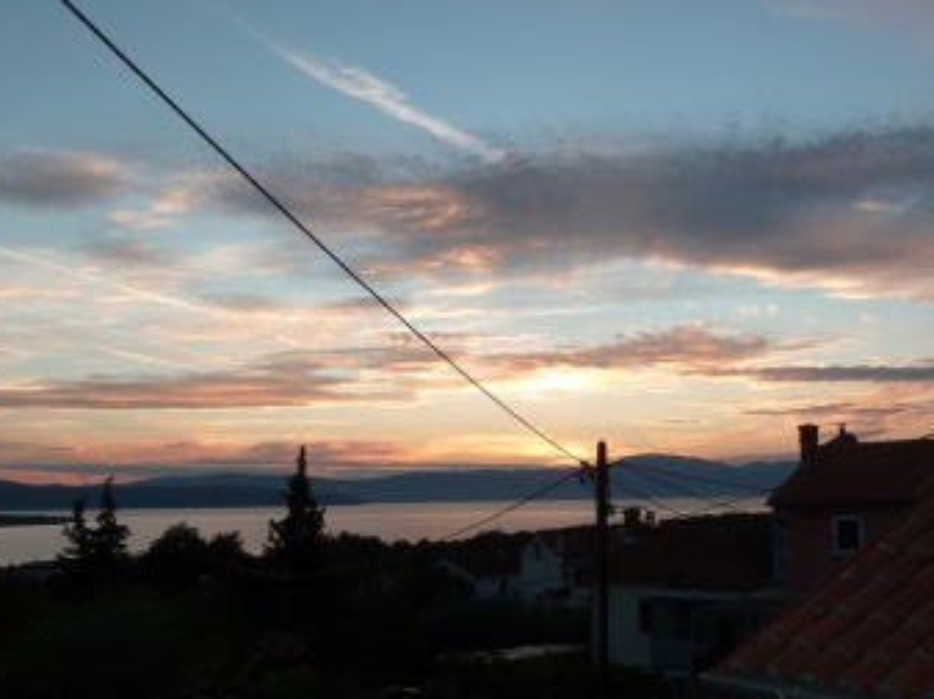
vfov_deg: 38.4
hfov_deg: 49.8
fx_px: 998
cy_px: 430
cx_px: 564
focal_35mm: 37
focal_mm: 4.1
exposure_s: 1/200
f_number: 3.3
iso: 100
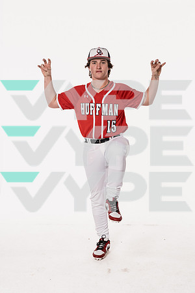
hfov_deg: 24.2
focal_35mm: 56
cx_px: 98
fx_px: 455
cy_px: 146
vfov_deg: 35.6
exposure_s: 1/250
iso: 800
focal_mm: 56
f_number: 8
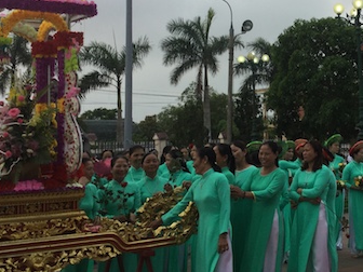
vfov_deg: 24.2
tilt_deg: +4.8
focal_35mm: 60
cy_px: 72
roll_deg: +0.9
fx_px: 629
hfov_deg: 31.3
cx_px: 294
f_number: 2.4
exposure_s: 1/114
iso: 25
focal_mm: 3.3
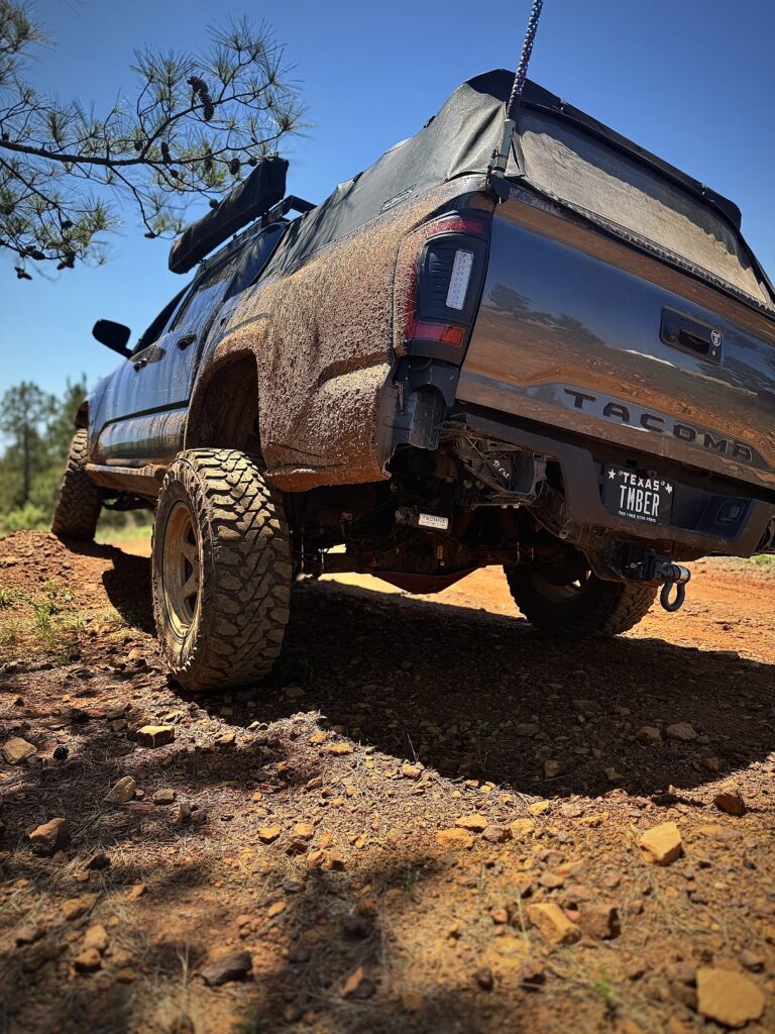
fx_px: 716
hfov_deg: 56.8
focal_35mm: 24
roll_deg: -0.8
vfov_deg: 71.6
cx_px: 388
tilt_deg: -2.3
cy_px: 517
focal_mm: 6.76
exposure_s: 1/1767
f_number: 1.78
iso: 80
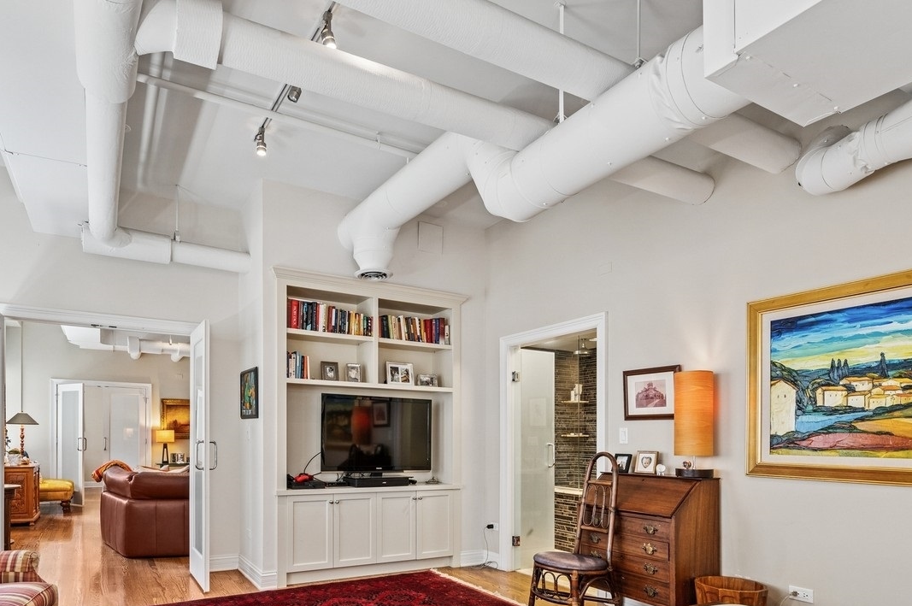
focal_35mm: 21
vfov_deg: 56.9
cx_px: 375
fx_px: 531
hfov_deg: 80.5
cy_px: 441
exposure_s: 1/6
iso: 400
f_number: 9.5
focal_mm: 14
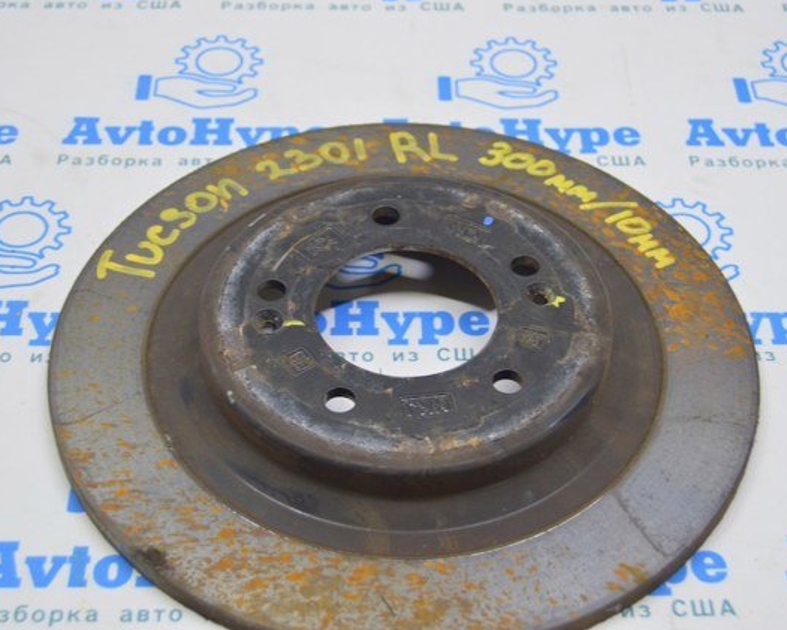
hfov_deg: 29.1
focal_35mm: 65
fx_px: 1514
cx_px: 399
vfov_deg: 23.5
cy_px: 314
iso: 400
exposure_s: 1/20
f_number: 5.6
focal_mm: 38
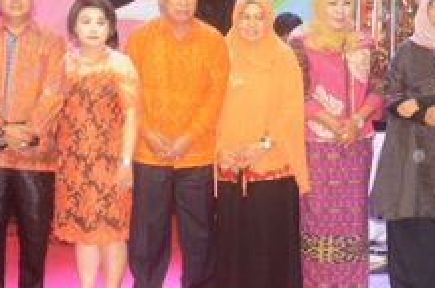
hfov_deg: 23.5
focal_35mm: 86
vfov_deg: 15.7
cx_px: 126
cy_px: 41
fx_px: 1038
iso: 1600
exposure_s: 1/100
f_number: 5.6
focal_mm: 18
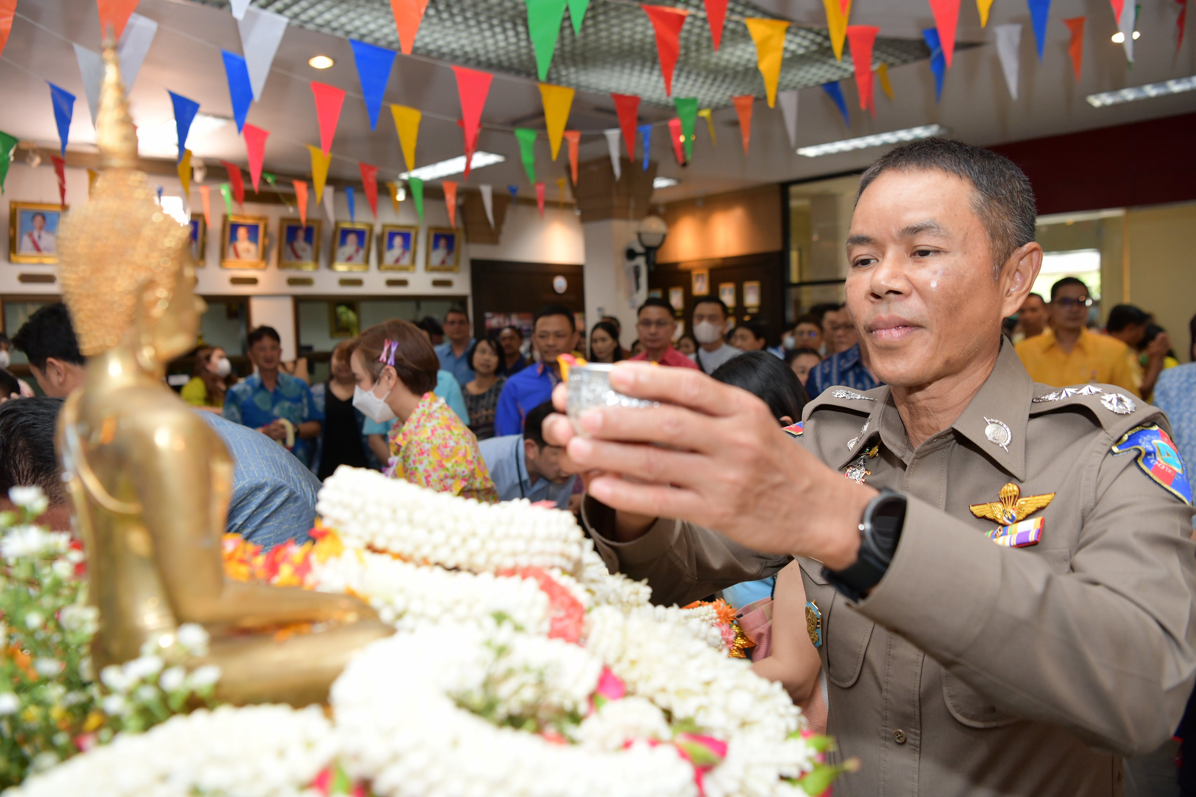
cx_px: 598
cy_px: 398
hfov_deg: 63.7
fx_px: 963
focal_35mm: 29
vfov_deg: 45.0
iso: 1000
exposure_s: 1/200
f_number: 4
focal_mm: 29
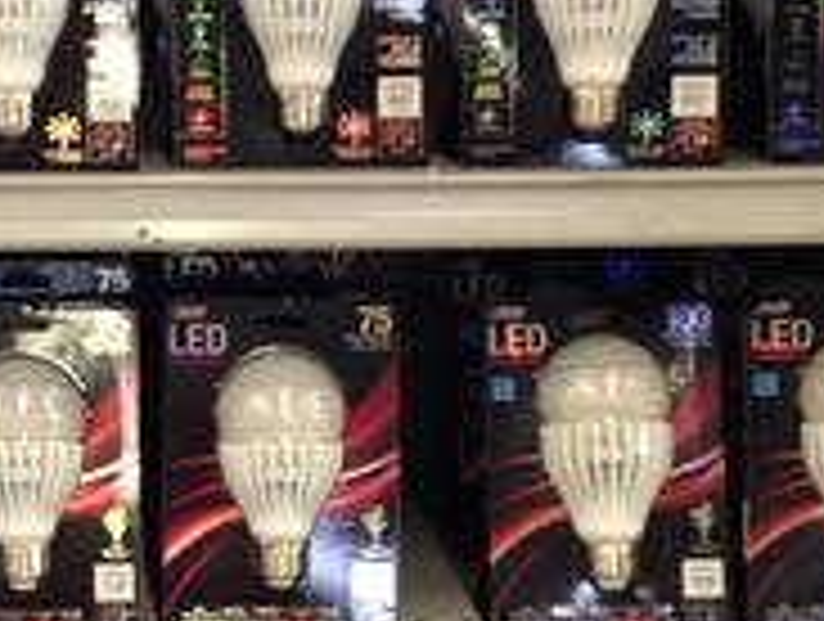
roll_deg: +0.6
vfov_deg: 17.6
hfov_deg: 22.9
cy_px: 382
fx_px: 2003
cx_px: 142
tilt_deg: -19.3
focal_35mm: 84
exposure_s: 1/20
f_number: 2.4
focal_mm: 4.12
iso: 100
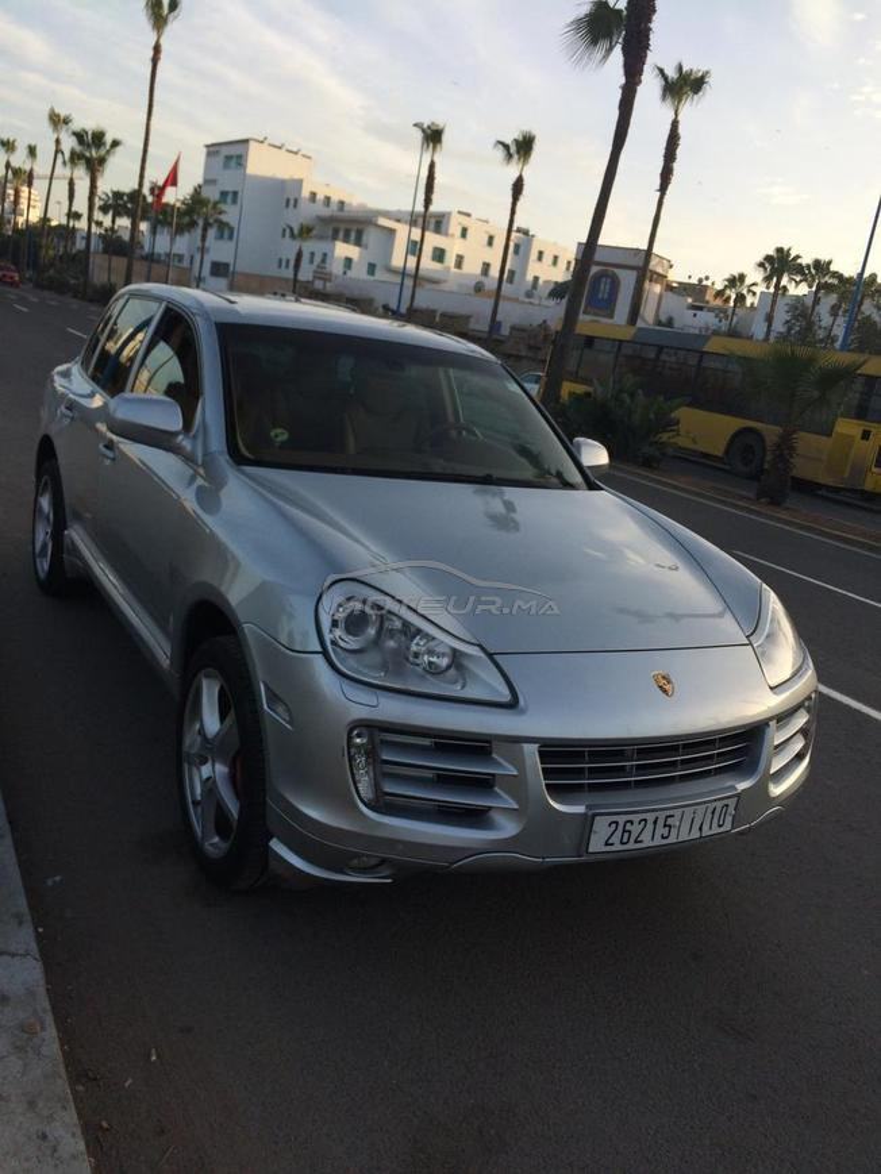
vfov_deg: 61.7
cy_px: 587
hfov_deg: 48.2
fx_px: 984
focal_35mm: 29
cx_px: 440
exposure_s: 1/873
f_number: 2.2
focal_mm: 4.15
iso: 32
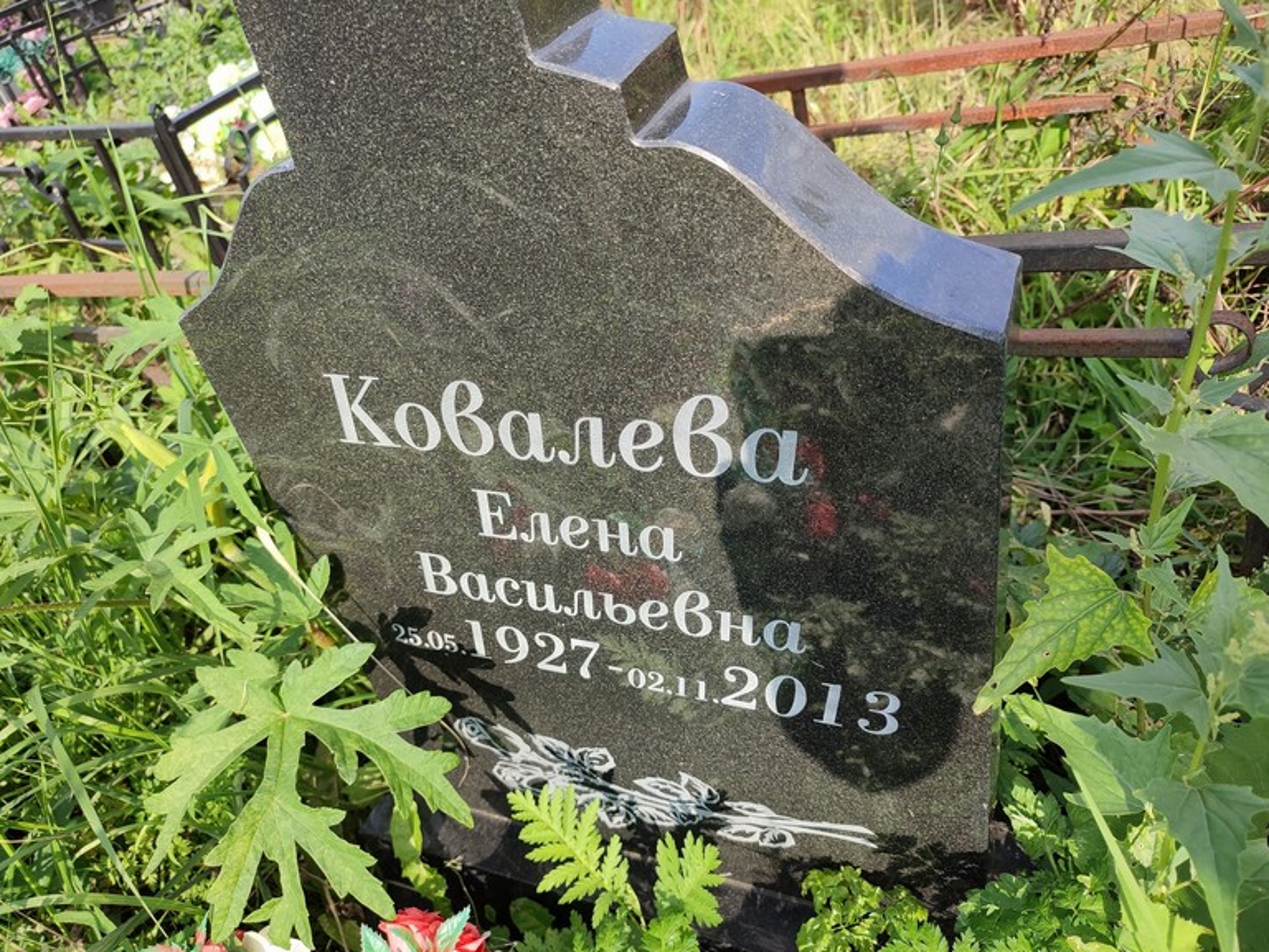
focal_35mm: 26
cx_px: 624
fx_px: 953
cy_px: 465
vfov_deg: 53.1
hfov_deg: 67.3
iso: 50
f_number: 1.9
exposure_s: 1/302
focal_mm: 6.04
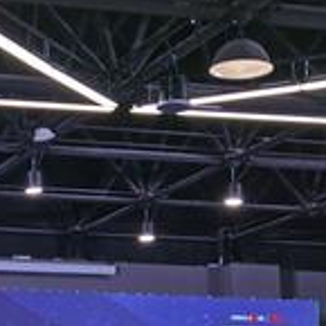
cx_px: -65
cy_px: 322
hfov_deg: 11.7
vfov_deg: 11.8
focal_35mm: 146
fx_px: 1556
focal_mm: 5.56
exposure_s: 1/120
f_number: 1.6
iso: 64
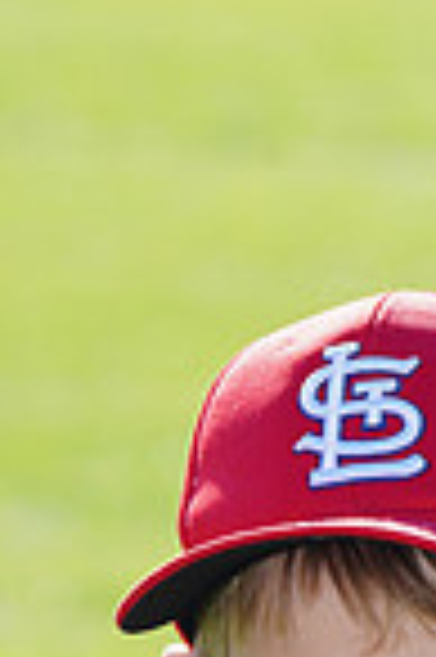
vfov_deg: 2.6
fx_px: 14494
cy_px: 1152
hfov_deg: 1.7
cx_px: 510
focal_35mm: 796
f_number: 9
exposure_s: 1/200
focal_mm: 200
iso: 200
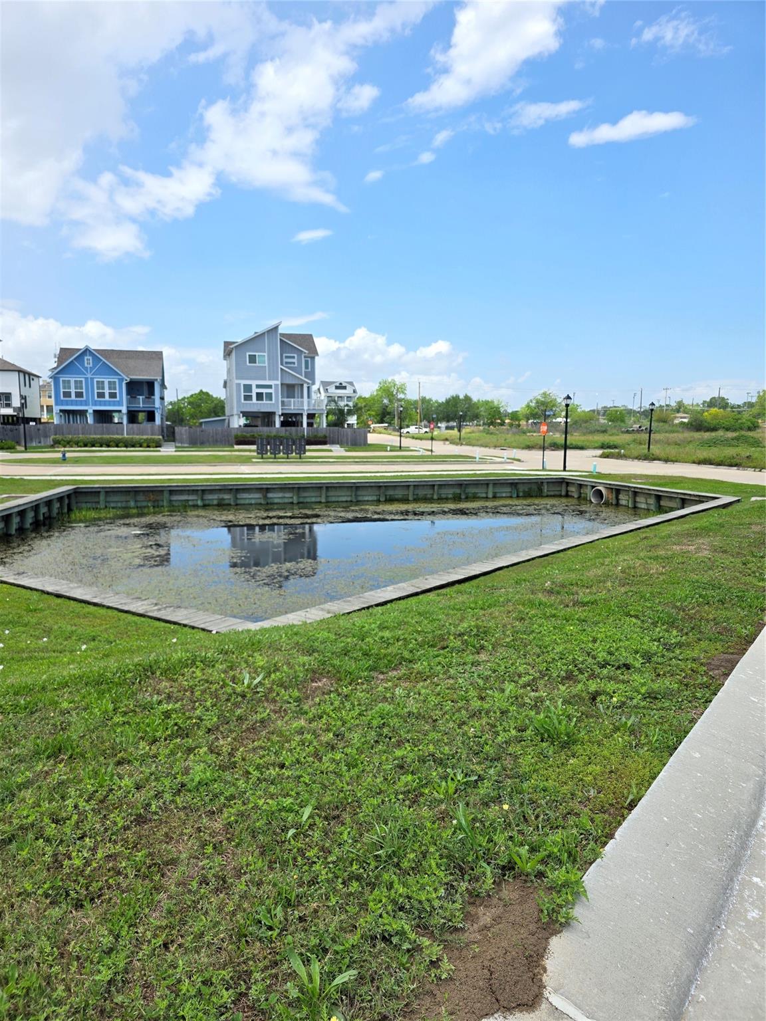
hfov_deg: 58.9
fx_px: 679
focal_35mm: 23
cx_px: 383
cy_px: 510
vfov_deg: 73.9
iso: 80
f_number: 1.7
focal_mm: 6.3
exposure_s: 1/3126
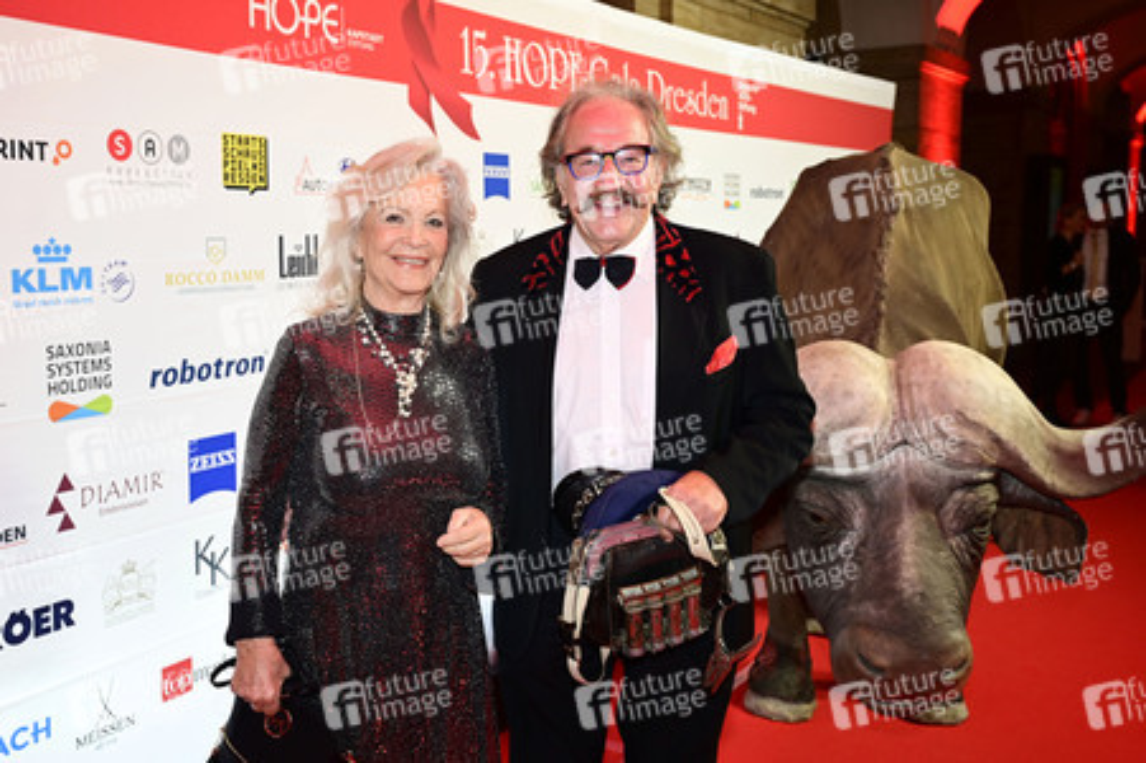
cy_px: 382
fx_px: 1050
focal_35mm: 33
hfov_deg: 57.3
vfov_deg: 39.9
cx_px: 573
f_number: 5
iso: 1250
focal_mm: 33
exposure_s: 1/200
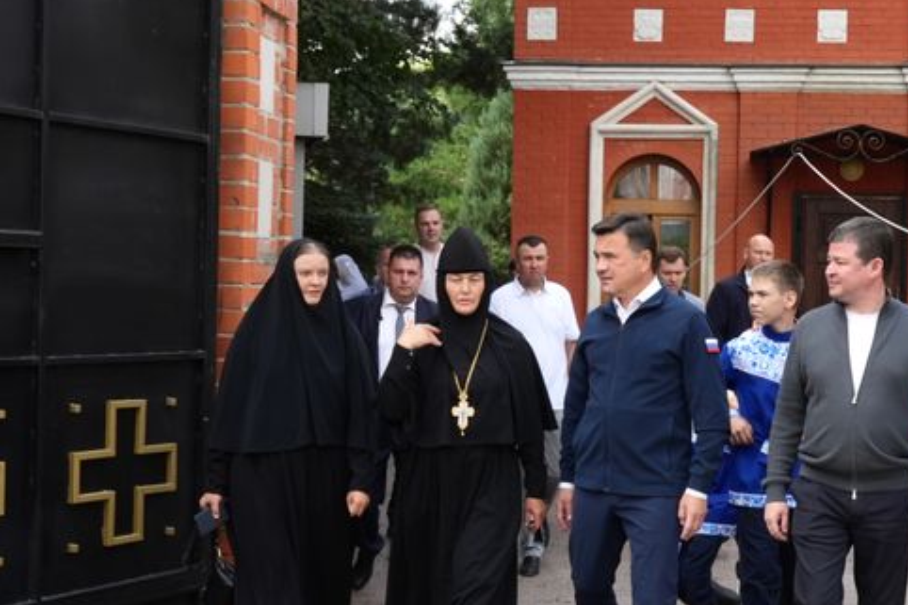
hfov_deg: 34.4
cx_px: 536
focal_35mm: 58
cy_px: 335
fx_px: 1462
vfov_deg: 23.4
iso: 500
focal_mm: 27
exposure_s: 1/250
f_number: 9
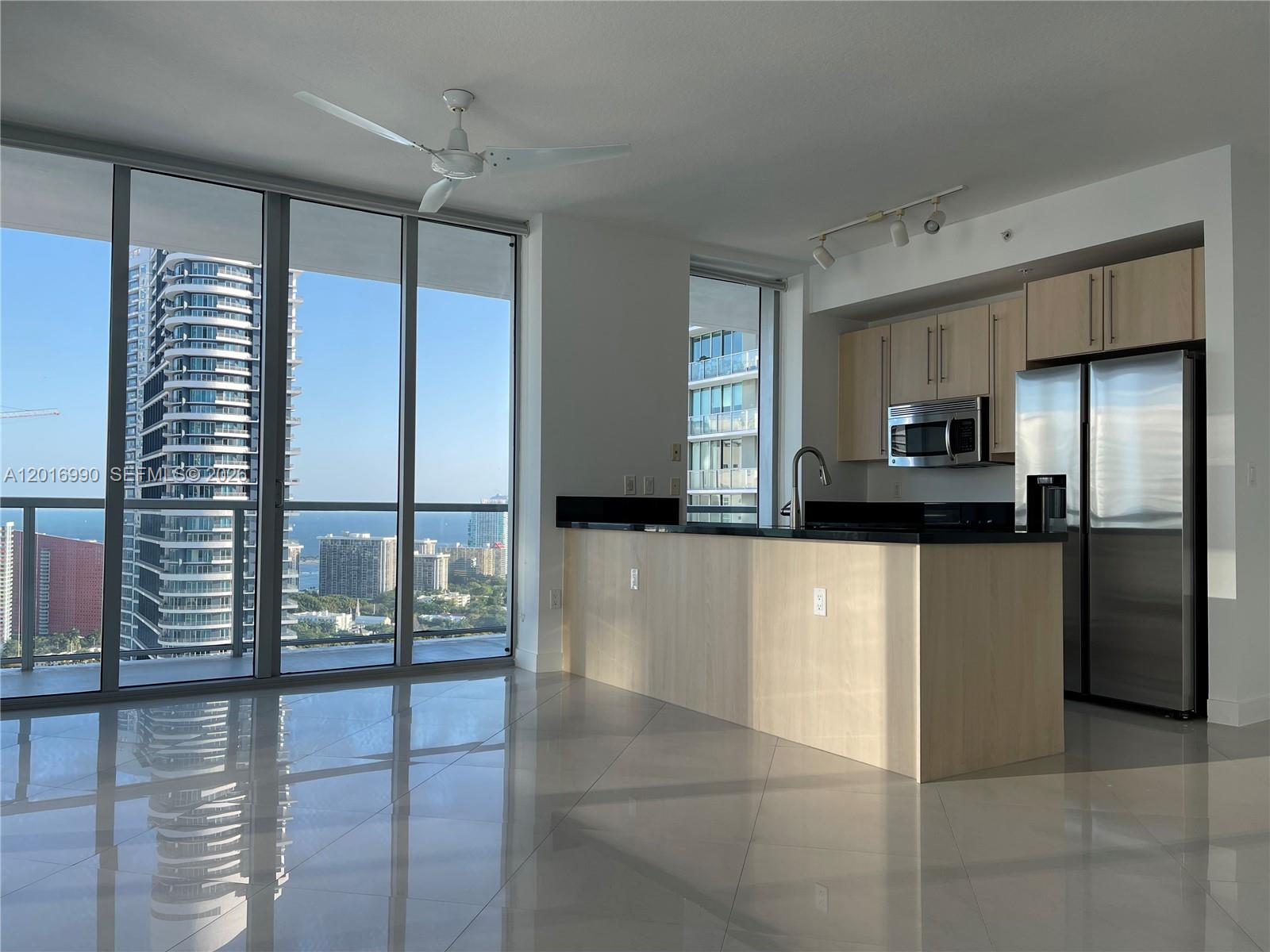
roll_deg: -0.1
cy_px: 476
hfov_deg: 69.4
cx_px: 635
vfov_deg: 54.9
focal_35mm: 25
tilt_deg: +0.6
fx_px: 917
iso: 32
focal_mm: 5.1
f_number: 1.6
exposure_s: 1/457
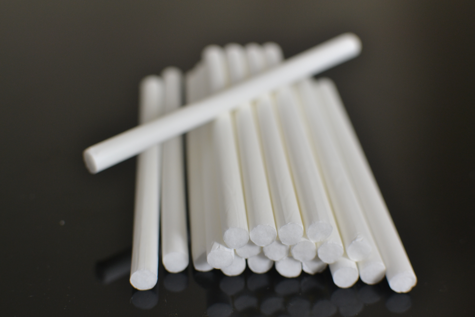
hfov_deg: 37.9
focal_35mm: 52
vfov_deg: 25.8
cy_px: 158
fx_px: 693
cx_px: 238
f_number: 4
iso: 400
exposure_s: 1/60
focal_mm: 35
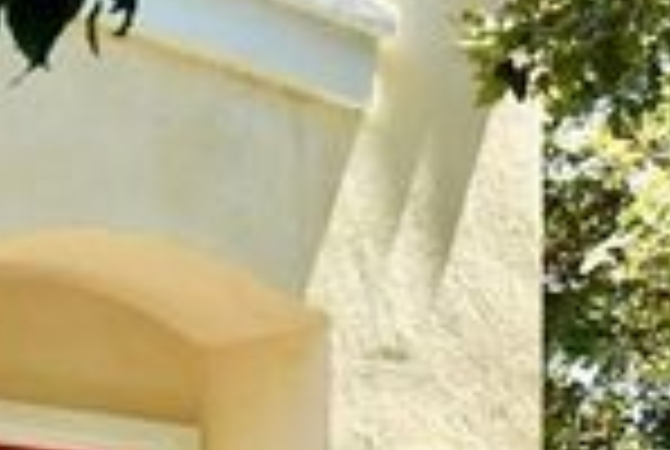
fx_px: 1678
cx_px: 180
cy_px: 817
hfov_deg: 22.4
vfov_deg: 13.6
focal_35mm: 90
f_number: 7.1
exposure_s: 1/200
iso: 200
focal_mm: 14
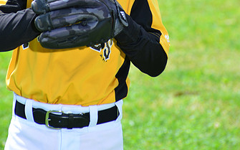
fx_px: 2308
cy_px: -38
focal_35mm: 353
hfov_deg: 6.0
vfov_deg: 3.7
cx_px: 104
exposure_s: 1/200
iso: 200
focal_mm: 200
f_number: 8
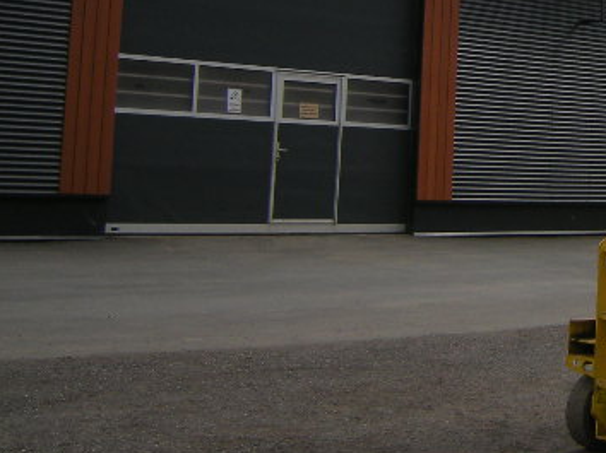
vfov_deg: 17.8
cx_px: 750
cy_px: 9
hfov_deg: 22.1
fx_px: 1417
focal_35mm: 81
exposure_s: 1/335
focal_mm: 4.7
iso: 64
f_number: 5.6
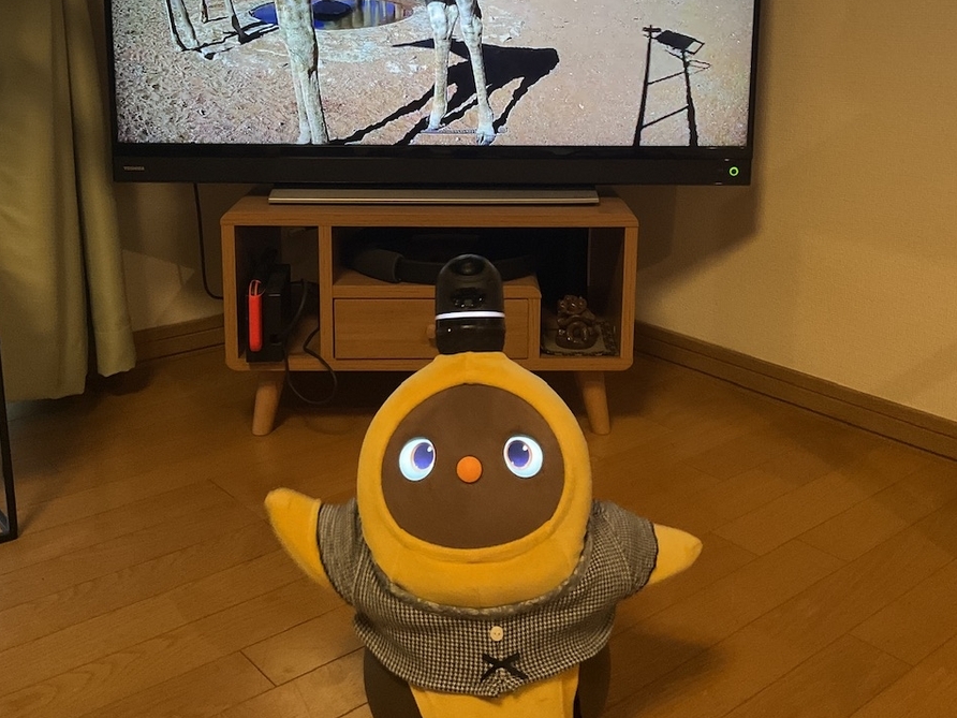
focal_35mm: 39
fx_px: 1078
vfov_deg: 36.3
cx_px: 476
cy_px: 214
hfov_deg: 47.9
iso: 200
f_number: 1.8
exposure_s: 1/33
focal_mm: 3
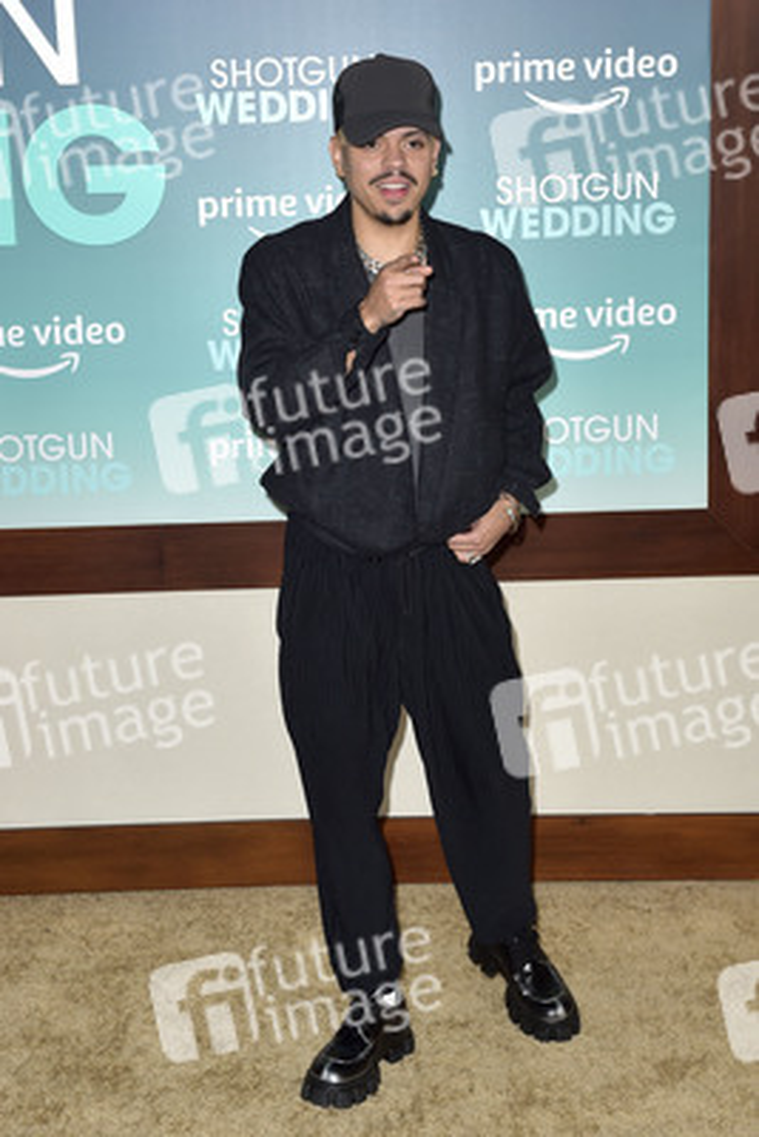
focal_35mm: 48
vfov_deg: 41.1
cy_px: 568
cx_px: 380
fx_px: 1517
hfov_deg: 28.1
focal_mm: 48
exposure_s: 1/250
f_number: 6.3
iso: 400
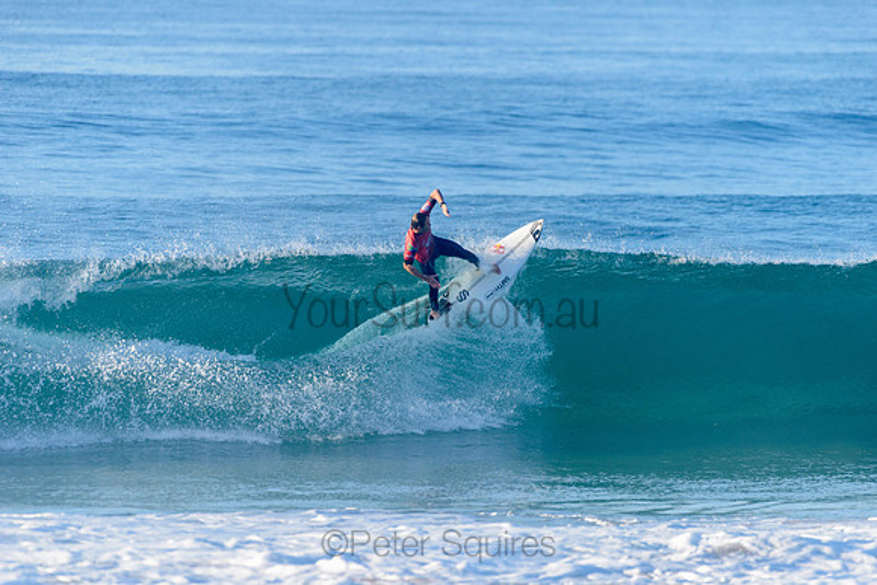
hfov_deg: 4.1
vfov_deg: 2.8
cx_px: 438
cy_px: 292
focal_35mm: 500
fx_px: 12185
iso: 500
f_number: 5.6
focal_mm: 500
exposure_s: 1/2000
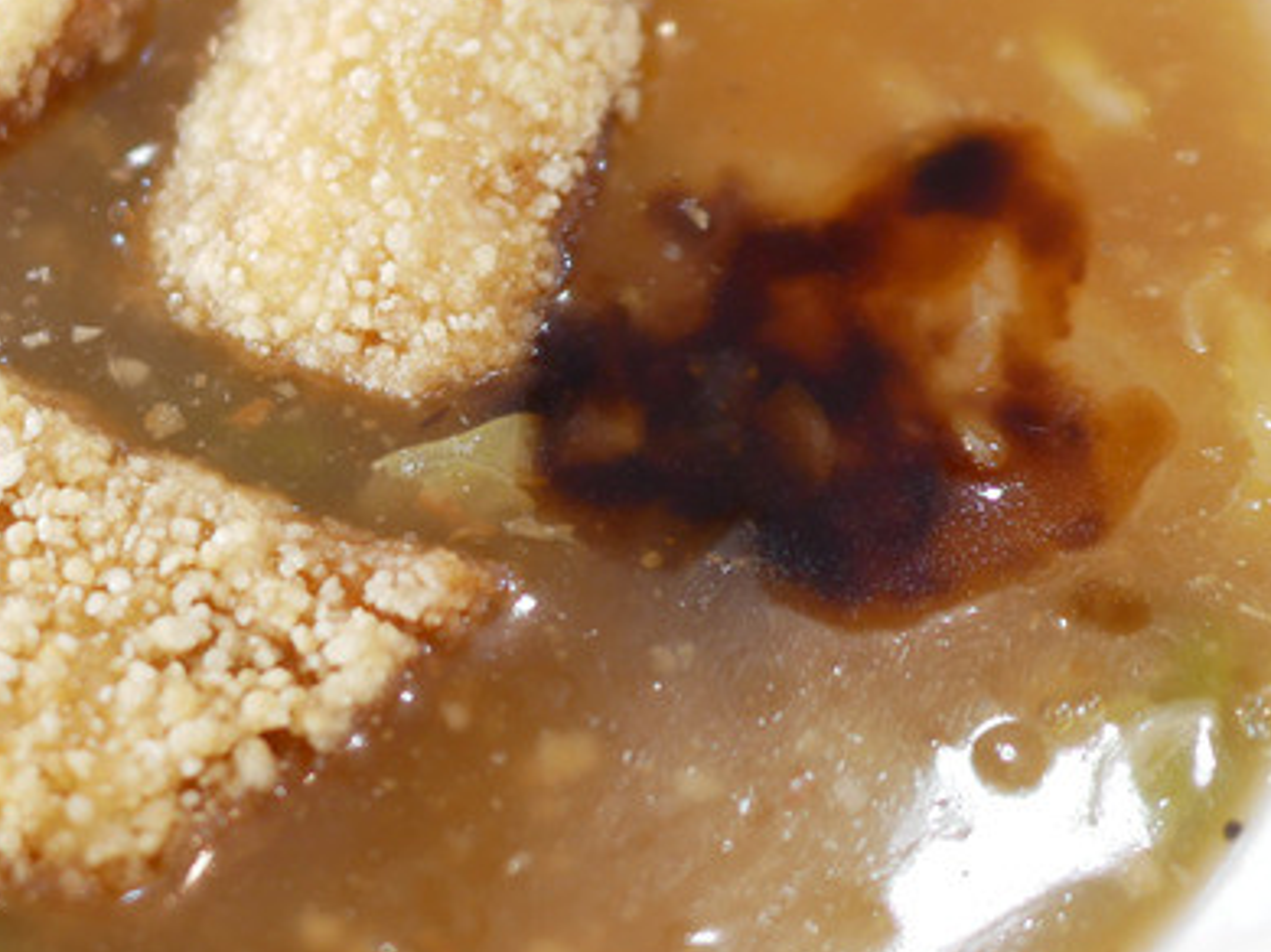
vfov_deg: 19.1
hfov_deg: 24.9
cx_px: 228
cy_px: 391
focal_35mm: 77
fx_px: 2825
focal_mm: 15
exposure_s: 1/60
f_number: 1.7
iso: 250
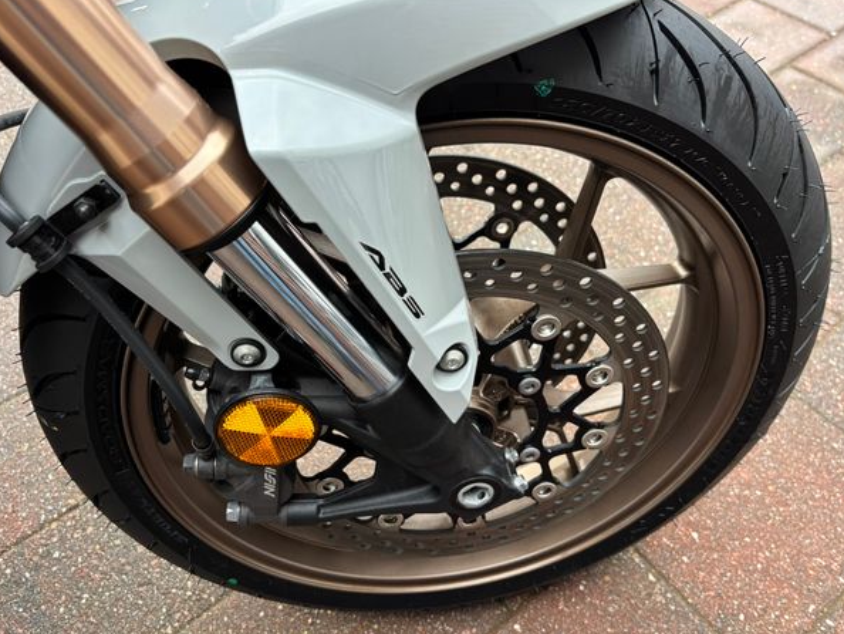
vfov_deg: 49.8
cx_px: 426
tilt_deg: -51.8
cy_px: 324
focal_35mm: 28
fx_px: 683
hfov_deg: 63.4
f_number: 1.6
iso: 125
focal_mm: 5.96
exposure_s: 1/82
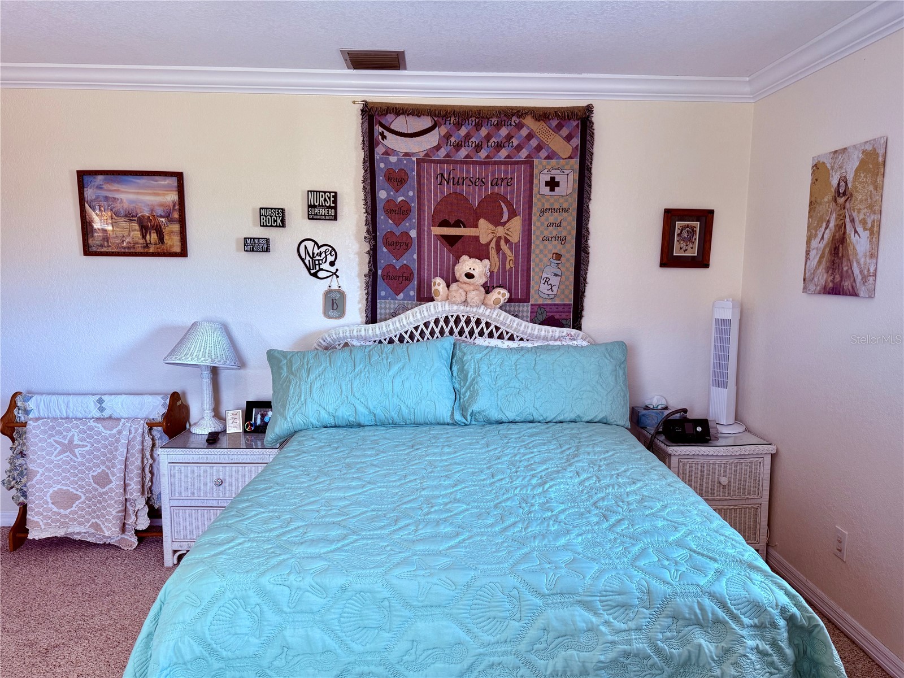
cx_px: 452
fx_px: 627
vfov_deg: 56.8
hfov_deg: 71.6
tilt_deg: -6.4
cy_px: 339
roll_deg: -0.3
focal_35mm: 24
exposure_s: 1/60
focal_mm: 6.76
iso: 125
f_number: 1.78
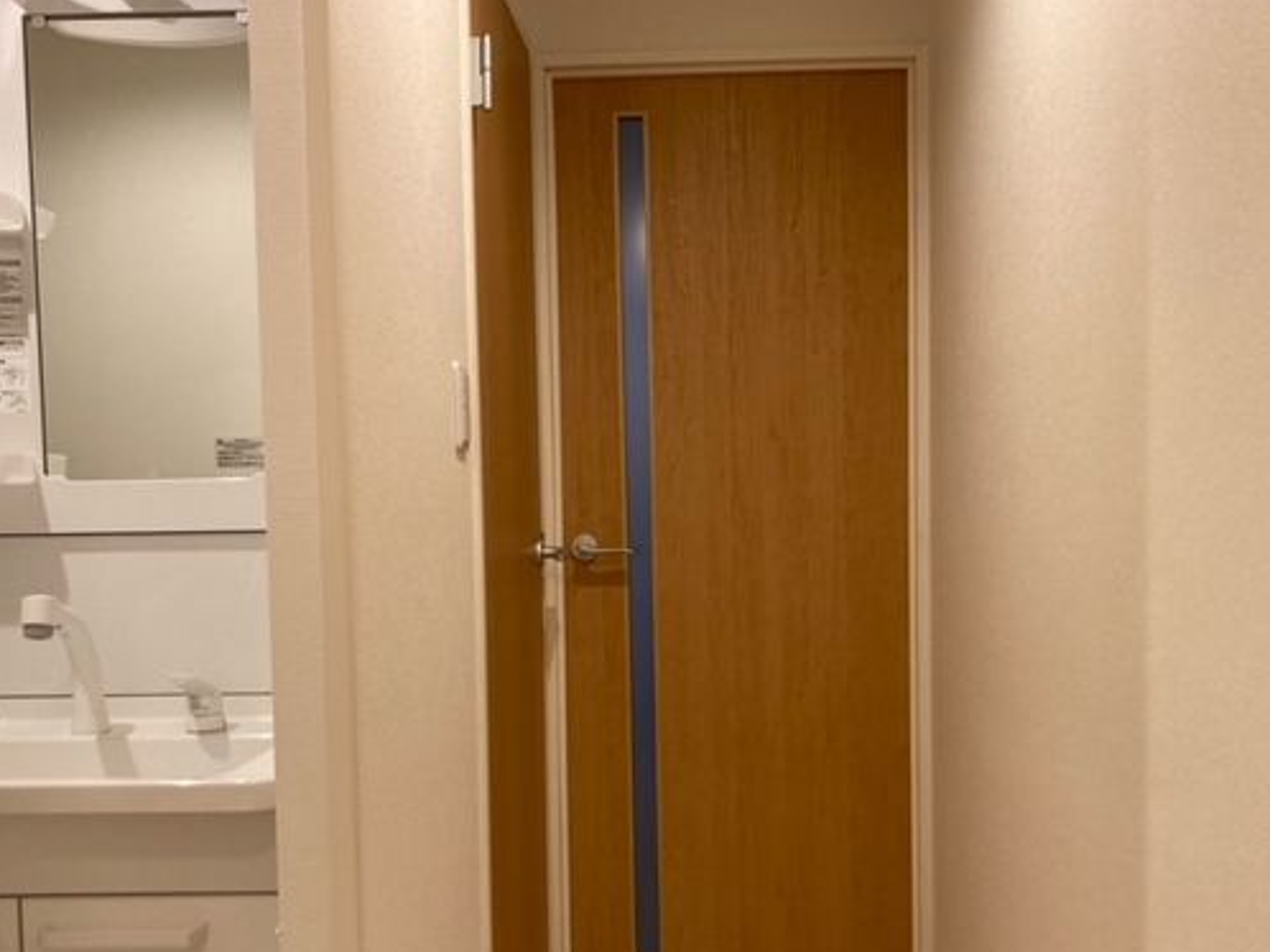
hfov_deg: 51.3
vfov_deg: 39.5
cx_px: 683
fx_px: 1320
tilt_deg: -2.2
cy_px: 559
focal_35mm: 36
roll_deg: +0.2
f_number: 1.8
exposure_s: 1/60
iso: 125
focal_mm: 3.99
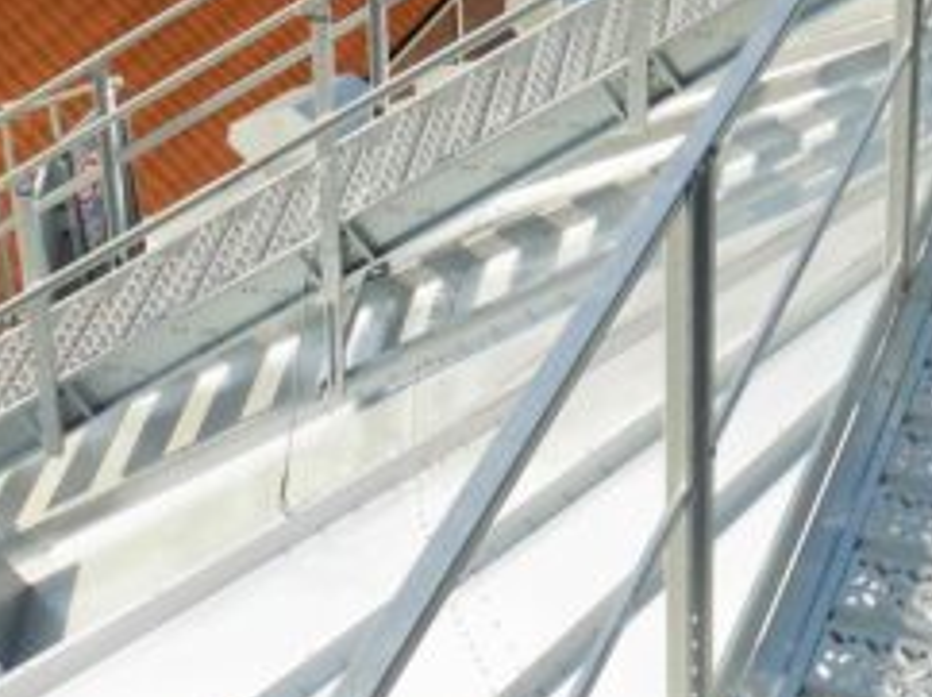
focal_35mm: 73
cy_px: -231
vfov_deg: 18.6
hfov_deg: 25.8
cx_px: 840
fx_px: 1964
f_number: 3.1
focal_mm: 4
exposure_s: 1/640
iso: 80
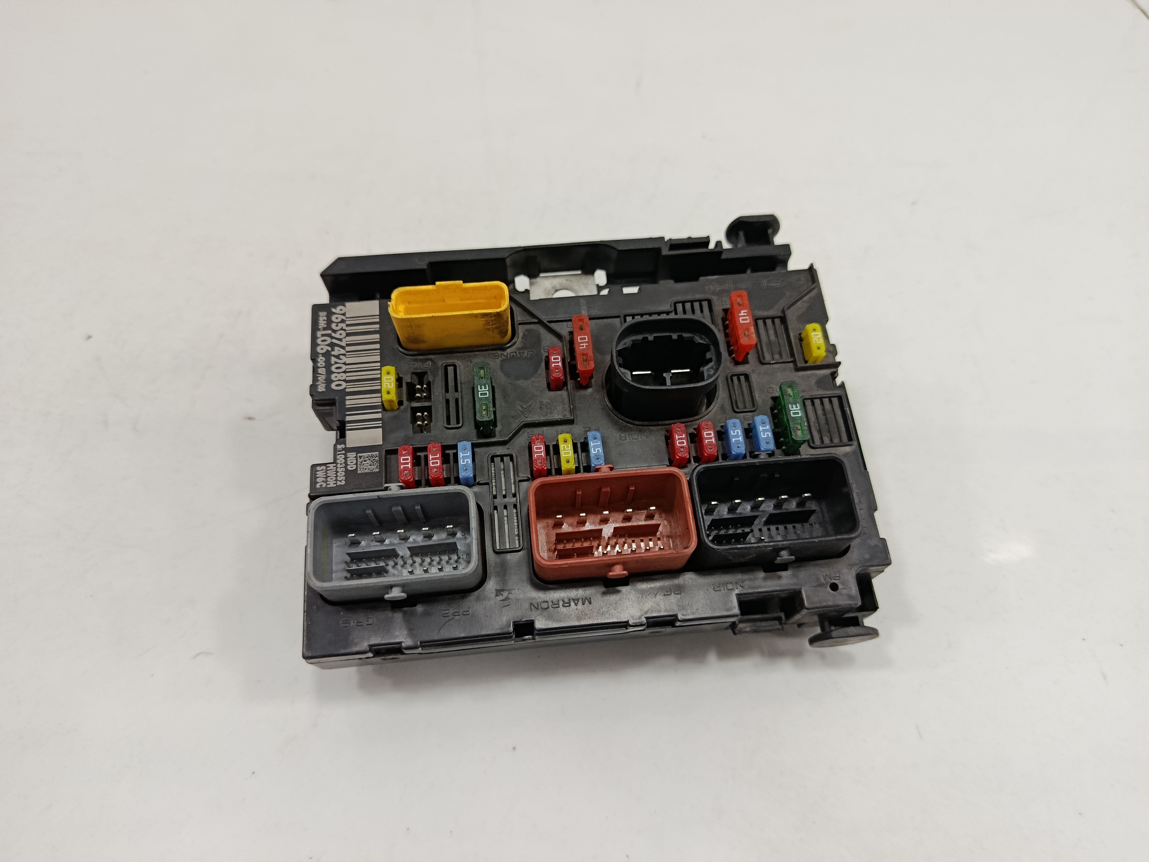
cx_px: 574
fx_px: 797
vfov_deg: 56.8
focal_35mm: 24
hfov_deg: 71.6
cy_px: 431
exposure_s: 1/100
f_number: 1.7
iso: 954
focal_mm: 5.24
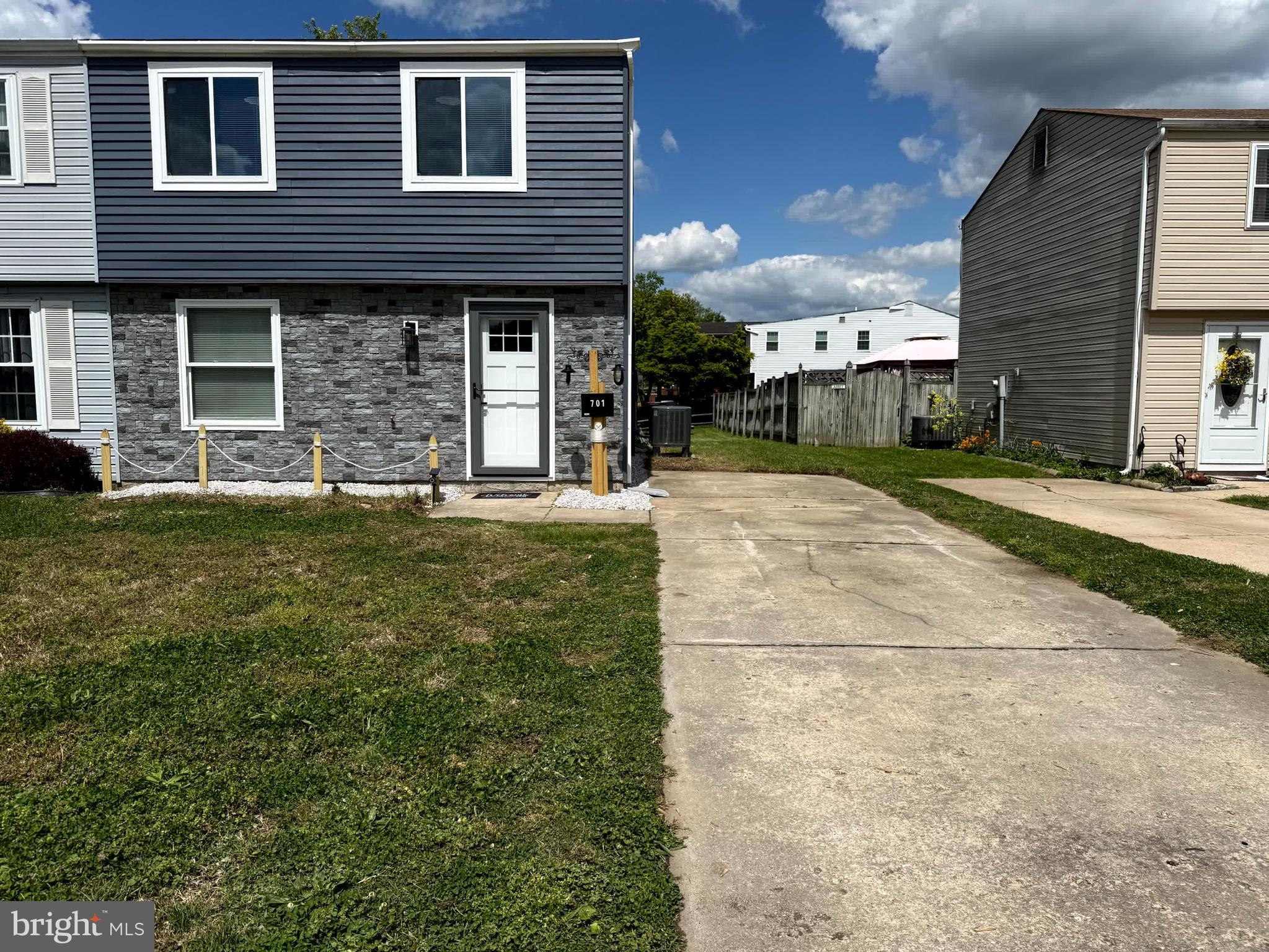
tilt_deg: -6.1
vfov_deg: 56.8
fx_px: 880
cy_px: 476
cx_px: 634
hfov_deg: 71.6
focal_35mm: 24
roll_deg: -0.3
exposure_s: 1/14286
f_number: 1.78
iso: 80
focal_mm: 6.76
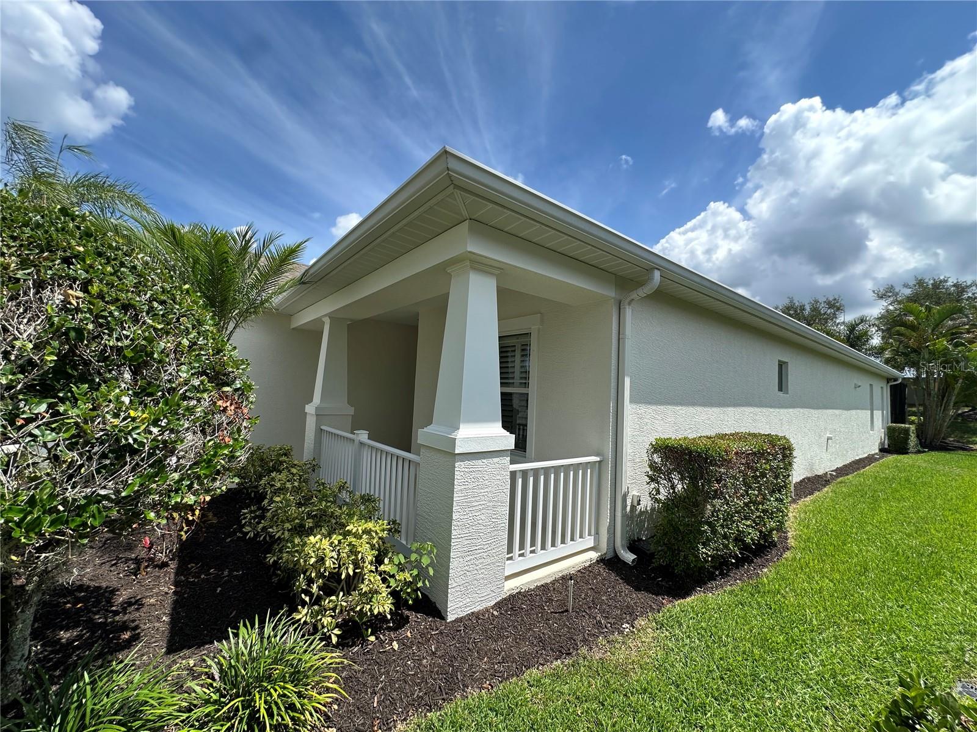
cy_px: 366
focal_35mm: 14
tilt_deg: +3.6
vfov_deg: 85.7
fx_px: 395
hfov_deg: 102.1
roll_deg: -2.6
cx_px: 488
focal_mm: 2.22
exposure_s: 1/640
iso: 40
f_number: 2.2
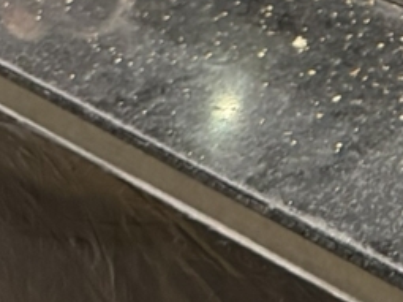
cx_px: 689
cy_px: -191
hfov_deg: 15.4
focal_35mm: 113
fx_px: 1315
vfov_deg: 12.3
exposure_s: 1/60
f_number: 1.78
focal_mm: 6.76
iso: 800
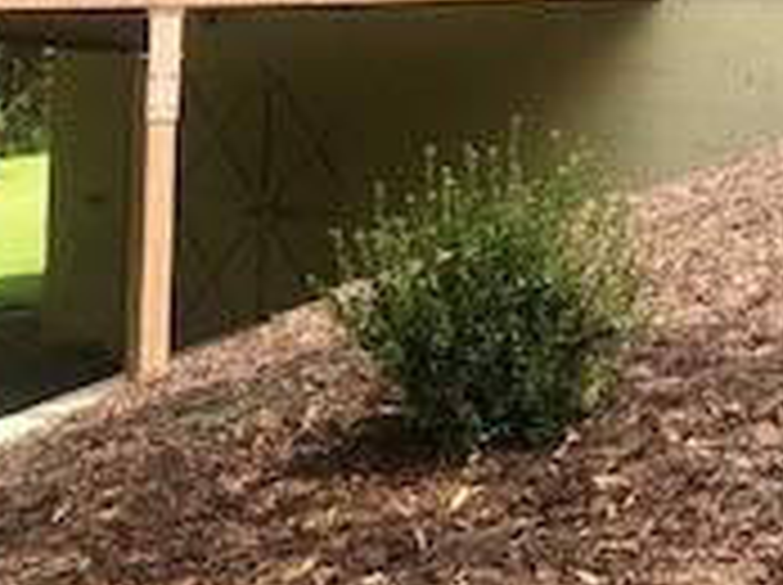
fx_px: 2327
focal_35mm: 103
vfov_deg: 13.7
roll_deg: -1.0
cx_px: 1084
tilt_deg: +4.6
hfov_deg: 17.6
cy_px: -230
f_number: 1.8
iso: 20
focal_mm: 3.99
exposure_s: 1/558
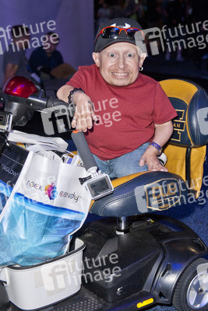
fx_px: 381
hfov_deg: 30.5
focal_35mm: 44
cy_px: 156
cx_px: 104
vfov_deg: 44.5
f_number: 4
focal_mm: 44
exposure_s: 1/400
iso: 640
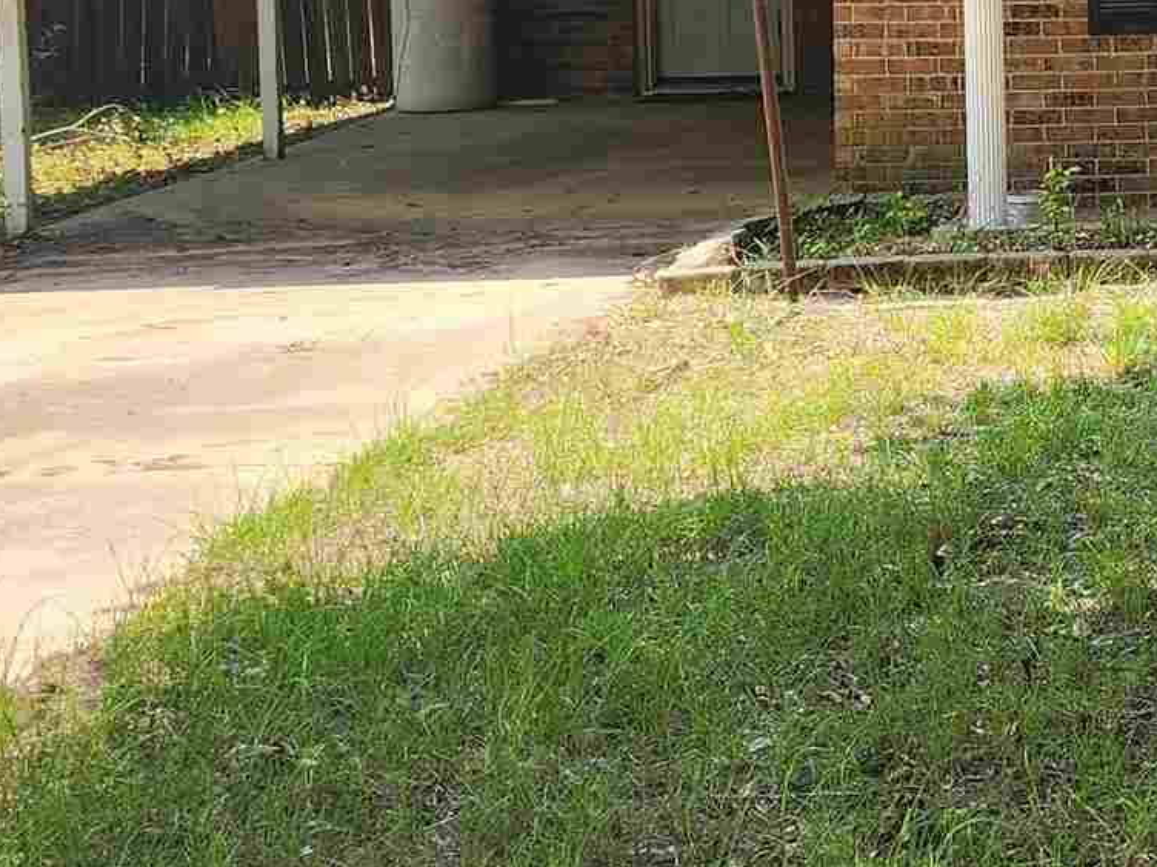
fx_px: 3142
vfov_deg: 15.4
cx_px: 1666
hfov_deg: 18.7
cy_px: -3
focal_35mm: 94
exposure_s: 1/270
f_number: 1.8
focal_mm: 6.4
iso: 12
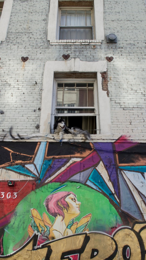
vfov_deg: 56.6
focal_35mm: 35
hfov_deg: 33.7
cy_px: 131
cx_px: 71
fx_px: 241
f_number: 7.1
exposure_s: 1/100
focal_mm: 22
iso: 100
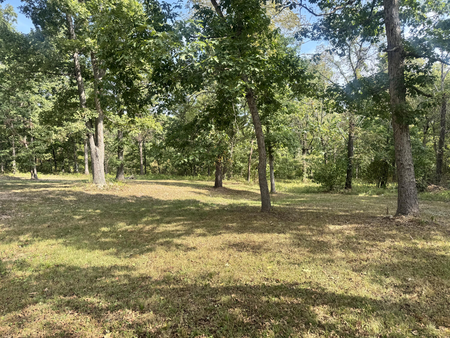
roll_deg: +0.6
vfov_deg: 56.8
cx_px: 225
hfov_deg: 71.6
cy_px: 169
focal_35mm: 24
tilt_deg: -5.6
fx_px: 312
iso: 80
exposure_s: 1/832
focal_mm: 6.76
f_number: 1.78
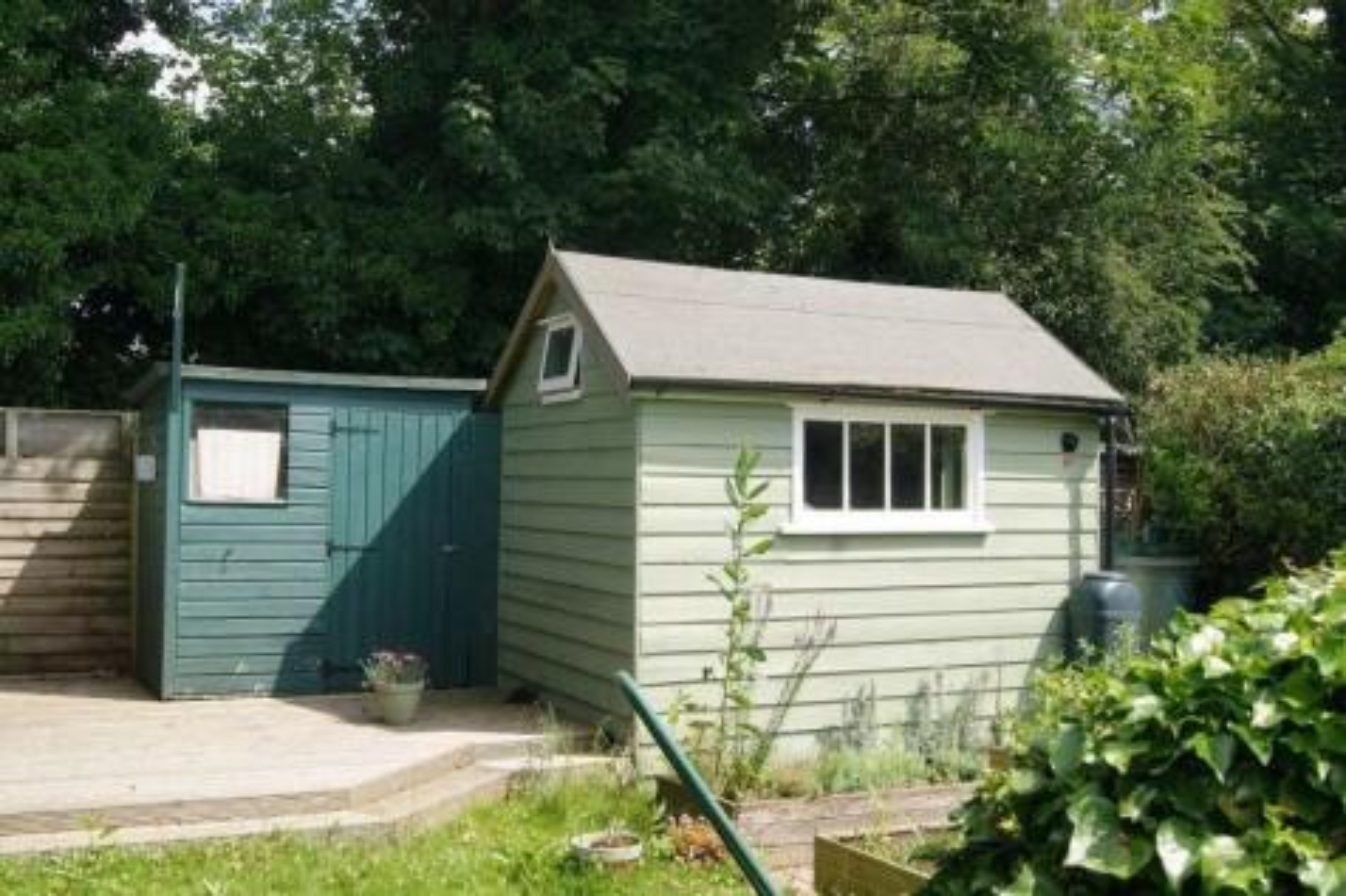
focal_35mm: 36
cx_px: 673
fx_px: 1345
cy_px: 448
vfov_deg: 36.8
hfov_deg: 53.1
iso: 100
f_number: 11
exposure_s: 1/100
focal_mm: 24
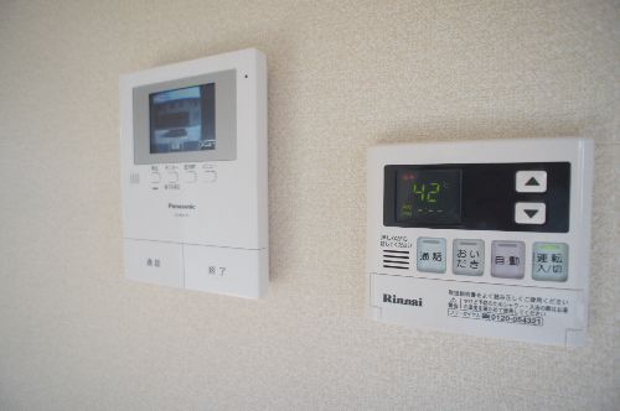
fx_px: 413
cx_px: 310
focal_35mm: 24
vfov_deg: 53.0
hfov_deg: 73.8
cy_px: 206
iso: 200
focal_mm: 16
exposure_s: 1/40
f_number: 3.2
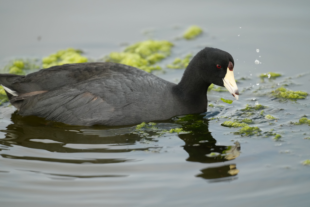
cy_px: 104
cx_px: 155
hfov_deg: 3.4
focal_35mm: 600
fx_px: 5166
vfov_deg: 2.3
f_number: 5.6
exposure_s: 1/1250
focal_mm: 600
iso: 1000
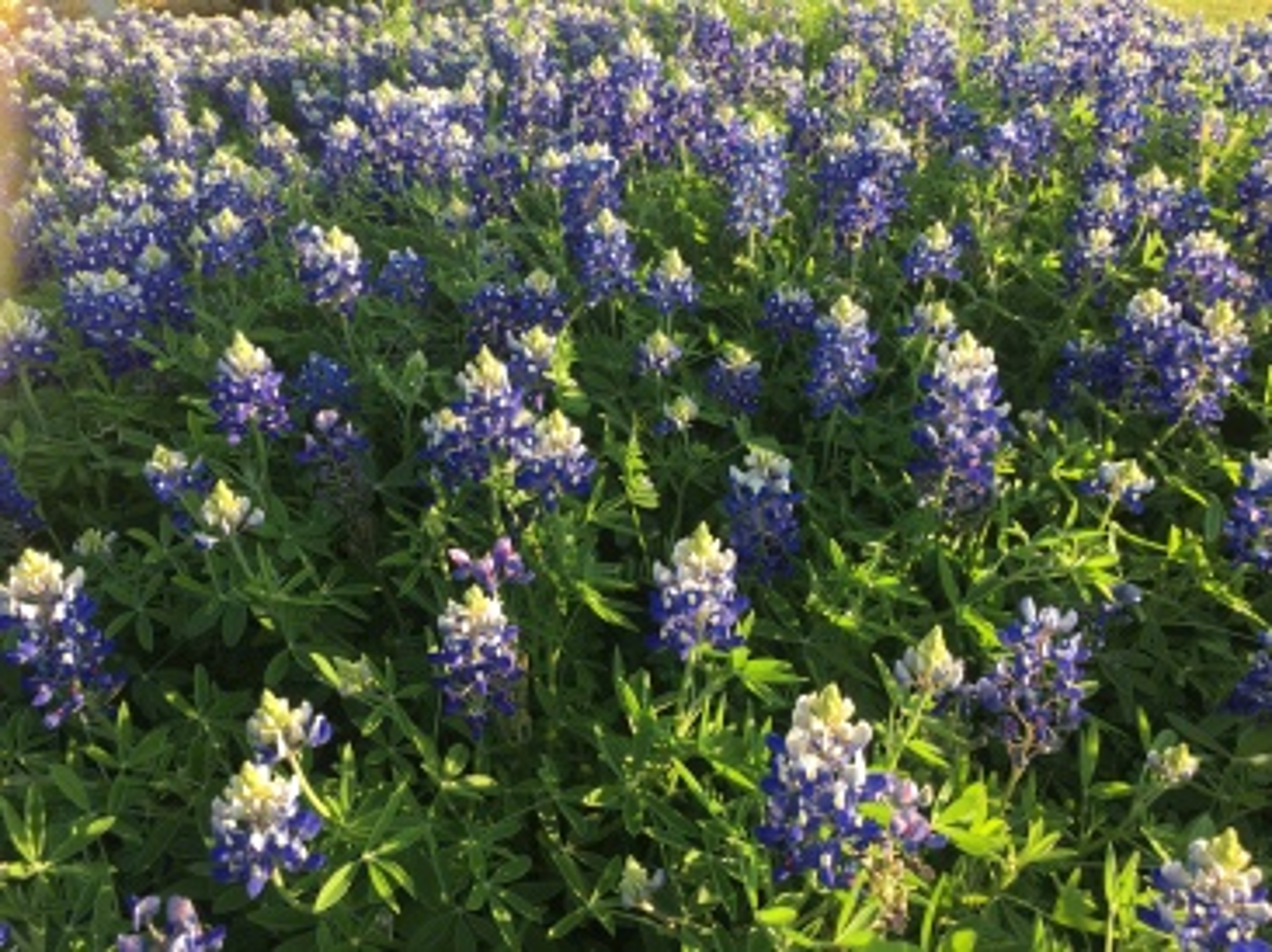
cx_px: 636
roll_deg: +3.0
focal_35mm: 29
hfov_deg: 61.7
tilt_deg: -20.9
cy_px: 476
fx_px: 1065
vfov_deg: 48.2
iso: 25
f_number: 2.2
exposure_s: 1/211
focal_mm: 4.15
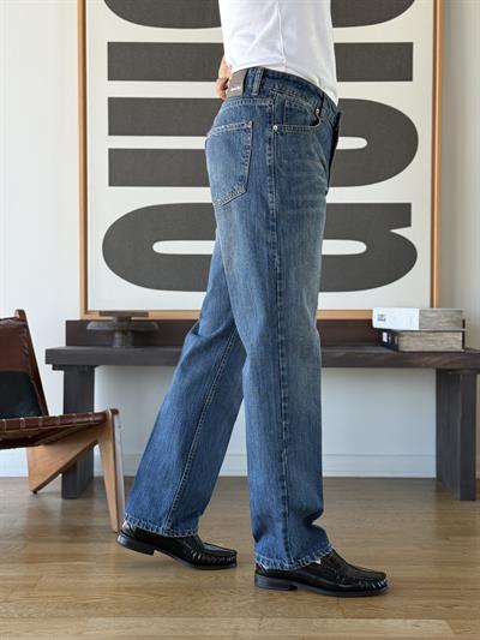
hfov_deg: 30.3
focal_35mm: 48
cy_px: 320
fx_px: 887
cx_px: 240
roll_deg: -0.4
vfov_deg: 39.6
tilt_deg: -1.1
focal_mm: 6.76
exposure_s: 1/186
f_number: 1.78
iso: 80
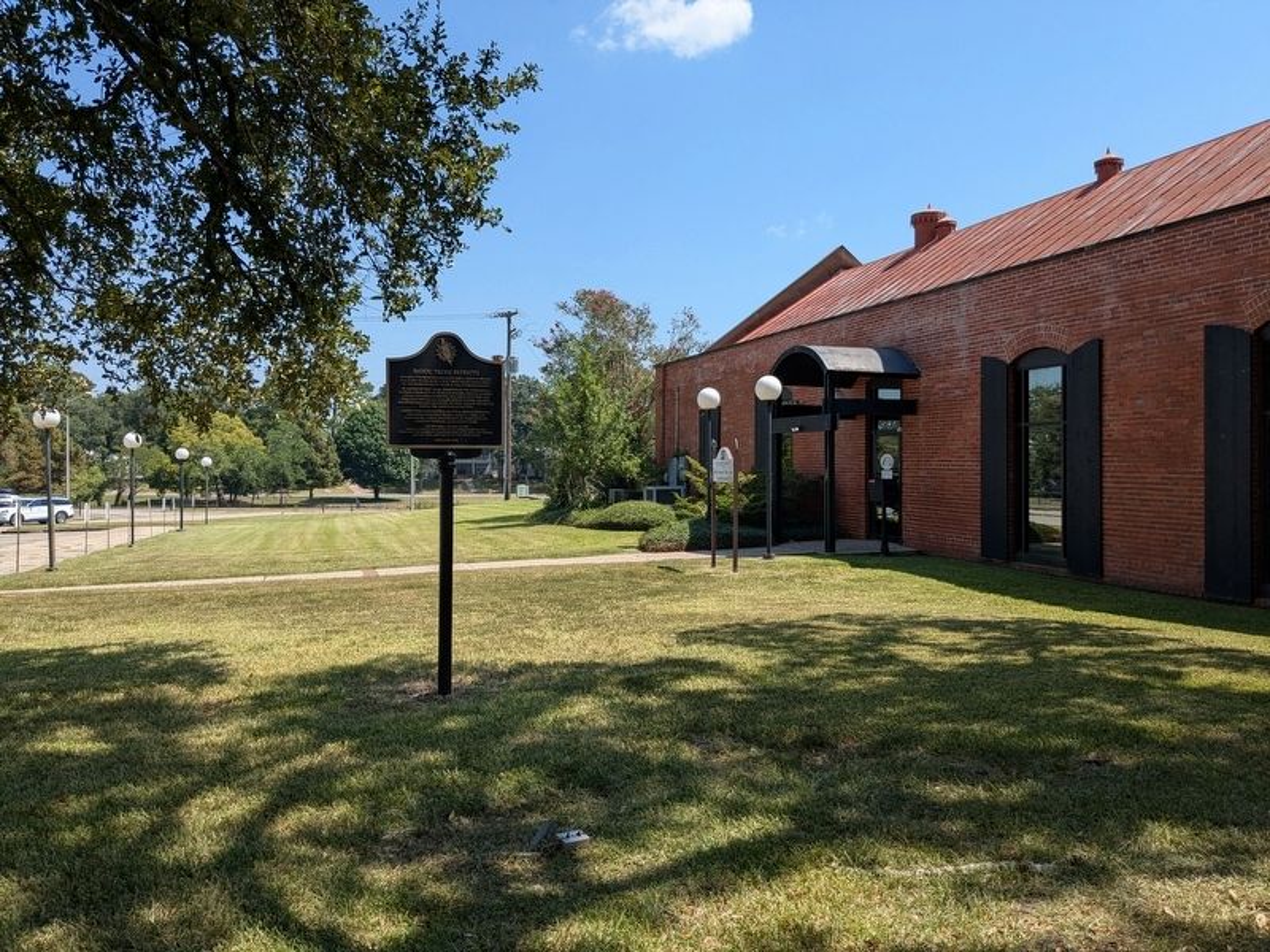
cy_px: 476
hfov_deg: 65.3
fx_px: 991
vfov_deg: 51.4
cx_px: 635
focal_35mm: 27
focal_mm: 4.38
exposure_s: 1/2336
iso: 52
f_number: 1.73
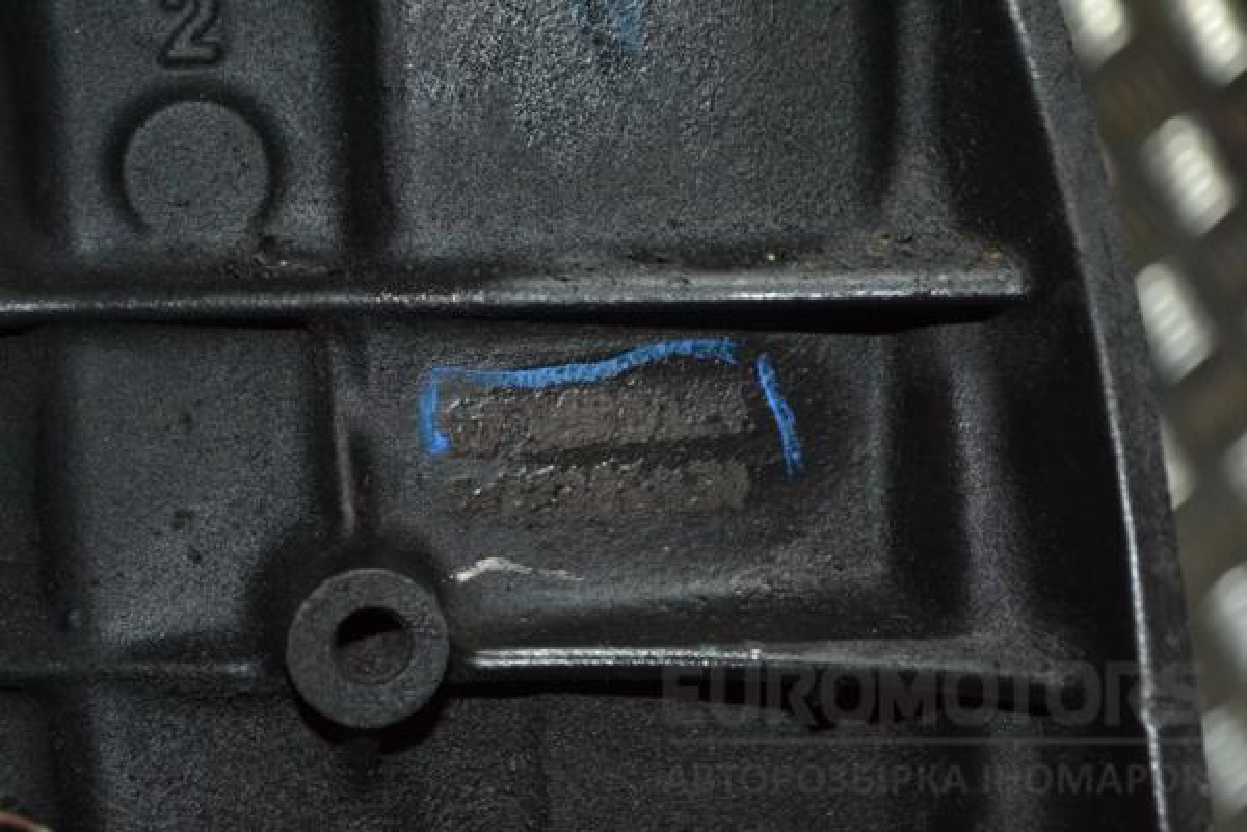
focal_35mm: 82
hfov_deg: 24.6
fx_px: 2857
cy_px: 416
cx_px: 624
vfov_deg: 16.6
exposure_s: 1/60
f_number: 5.6
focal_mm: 55
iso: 1800
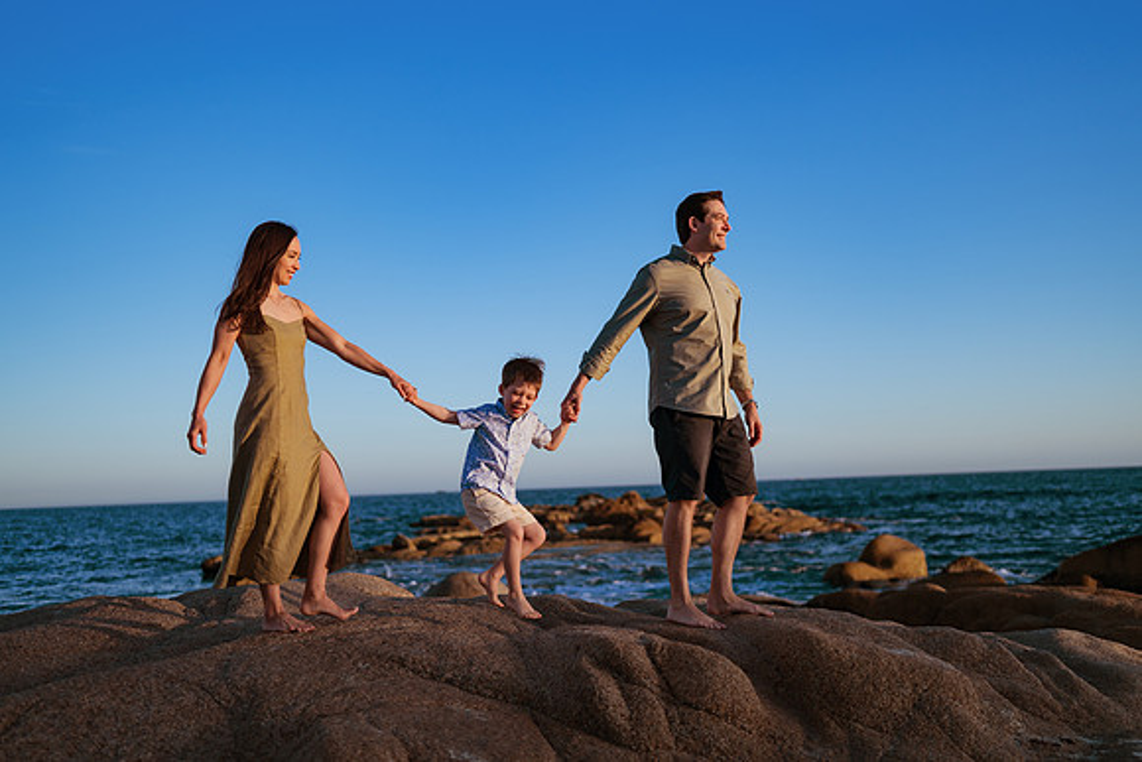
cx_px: 571
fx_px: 1110
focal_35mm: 35
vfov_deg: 37.9
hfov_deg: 54.4
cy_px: 381
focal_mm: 35
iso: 100
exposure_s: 1/3200
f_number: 1.8
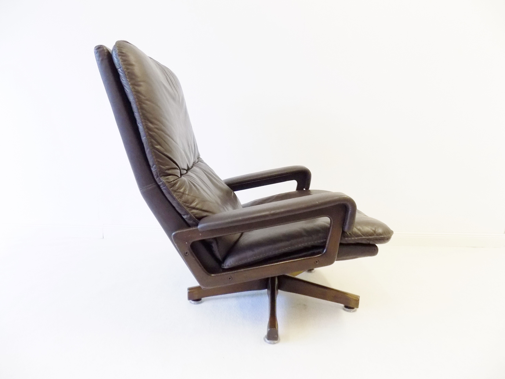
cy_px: 190
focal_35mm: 23
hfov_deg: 73.9
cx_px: 252
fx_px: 336
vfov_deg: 58.9
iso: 400
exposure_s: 1/15
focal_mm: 4
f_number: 3.1
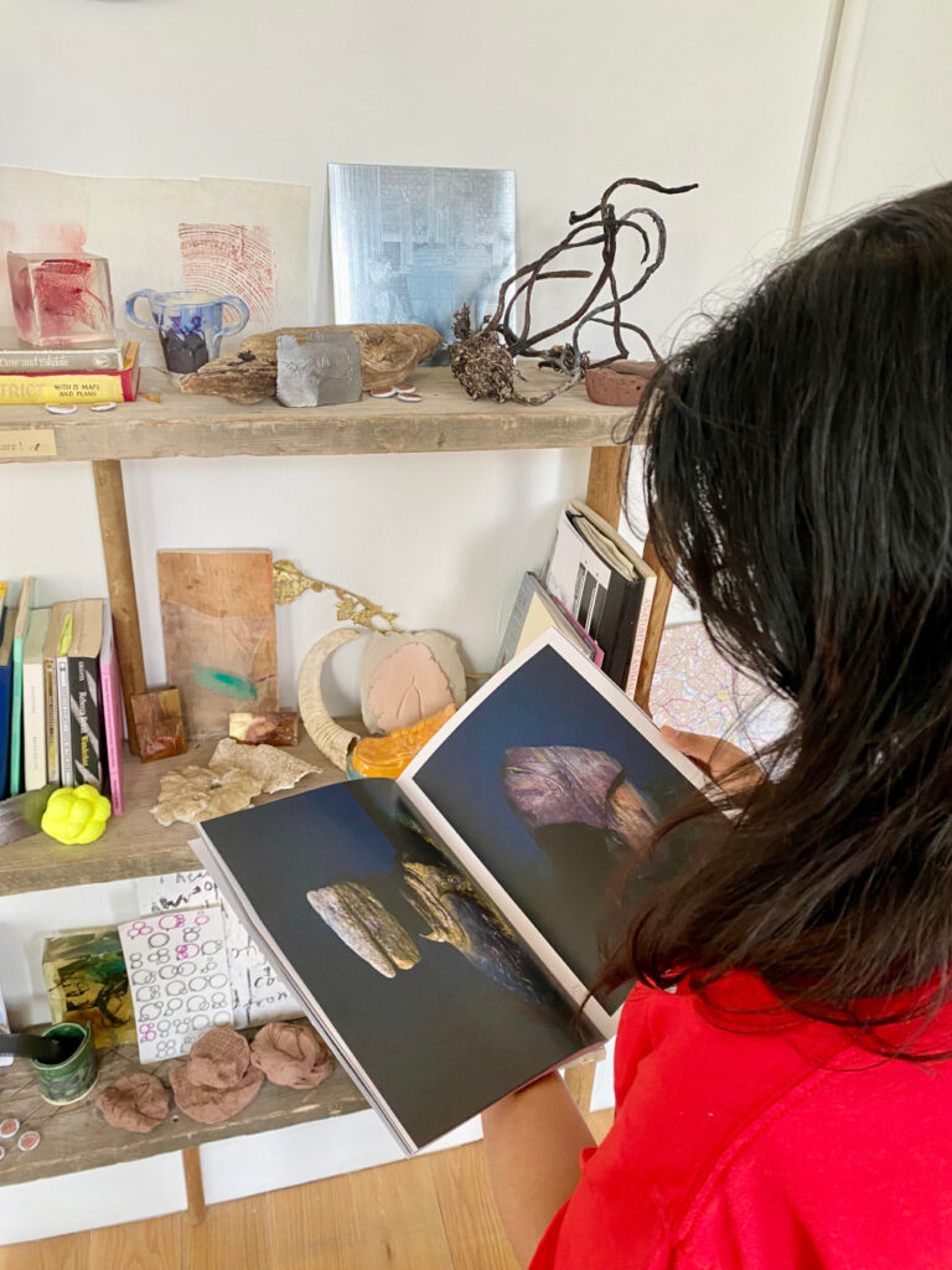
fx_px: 953
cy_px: 635
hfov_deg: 53.1
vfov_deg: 67.3
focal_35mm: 26
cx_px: 476
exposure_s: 1/96
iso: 125
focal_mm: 4.25
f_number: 1.8
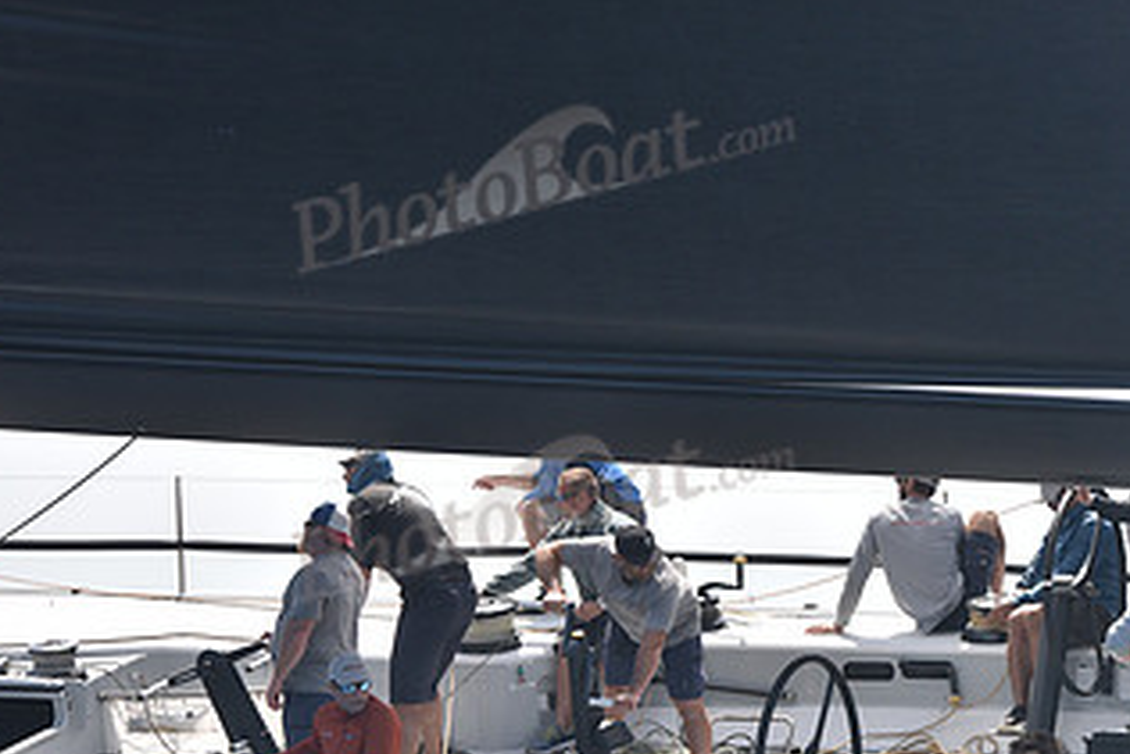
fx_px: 6343
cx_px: 983
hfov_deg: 10.1
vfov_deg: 6.8
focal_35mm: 202
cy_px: 645
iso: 320
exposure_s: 1/800
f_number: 4.5
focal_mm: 110
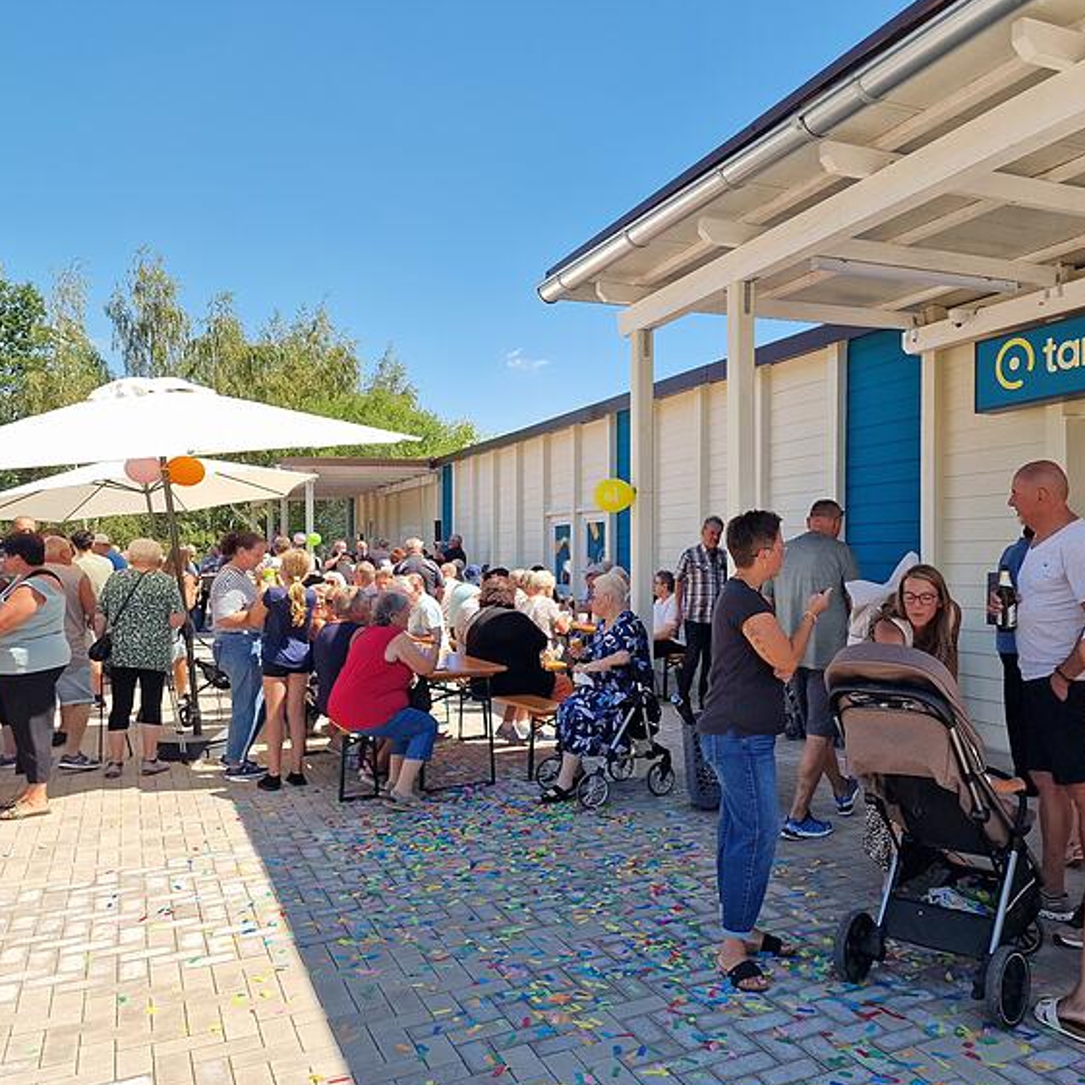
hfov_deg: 54.8
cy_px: 572
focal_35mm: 29
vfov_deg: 55.6
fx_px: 1028
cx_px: 696
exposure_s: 1/506
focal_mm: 6.4
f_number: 1.8
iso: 50
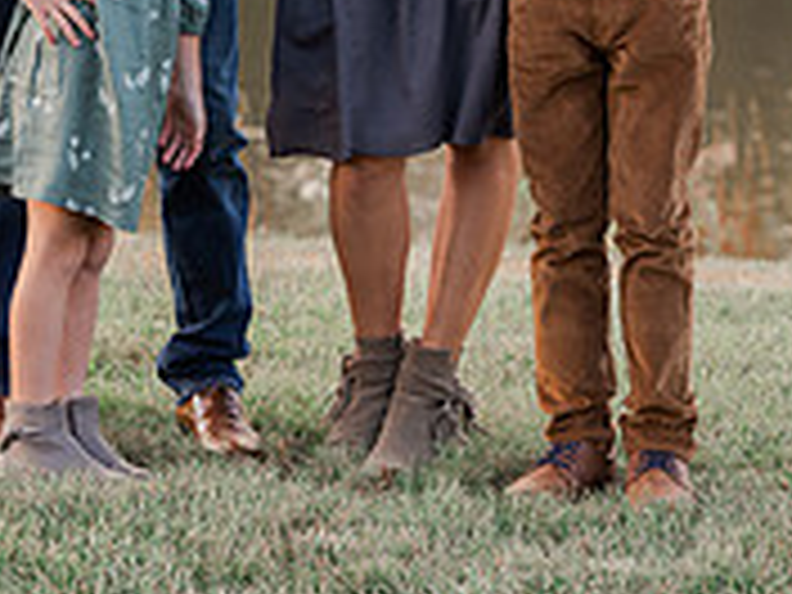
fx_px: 6521
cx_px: 198
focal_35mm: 285
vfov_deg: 5.2
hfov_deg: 6.9
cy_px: -320
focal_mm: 116
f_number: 4.5
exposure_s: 1/250
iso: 400
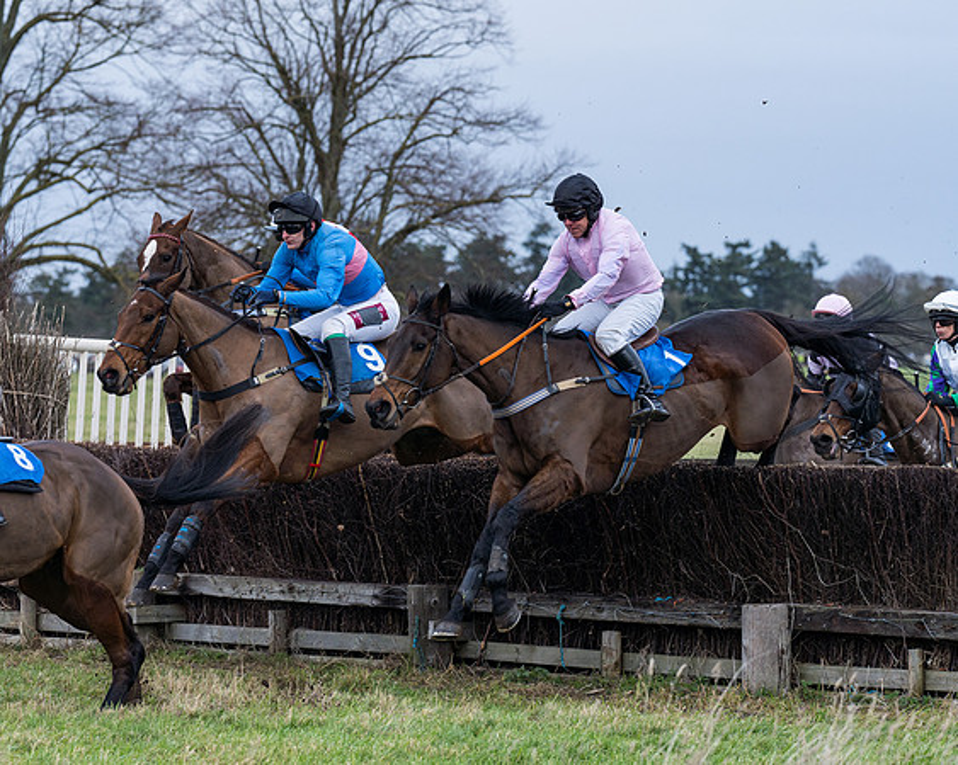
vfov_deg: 8.4
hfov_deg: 10.5
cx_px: 262
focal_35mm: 184
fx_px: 5221
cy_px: 302
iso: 400
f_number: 4.5
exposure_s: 1/1600
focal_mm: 135
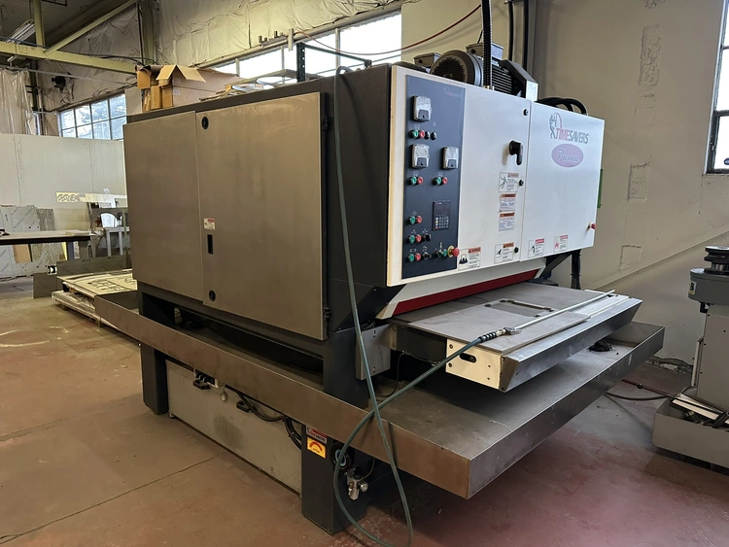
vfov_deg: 56.8
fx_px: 506
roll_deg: -0.2
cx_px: 364
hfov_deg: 71.6
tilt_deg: -9.5
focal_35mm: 24
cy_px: 274
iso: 500
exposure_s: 1/60
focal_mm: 6.86
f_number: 1.78
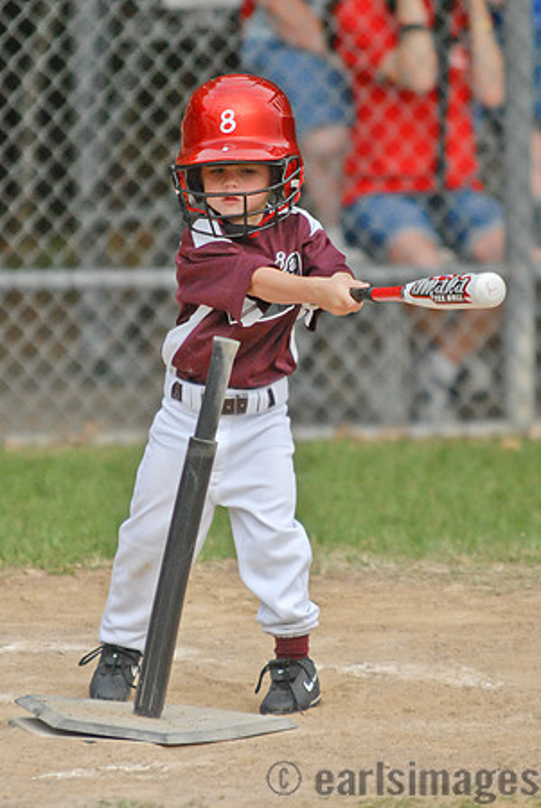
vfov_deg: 6.9
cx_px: 270
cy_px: 404
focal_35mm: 300
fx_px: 6746
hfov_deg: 4.6
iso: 1000
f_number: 2.8
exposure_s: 1/5000
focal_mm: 200
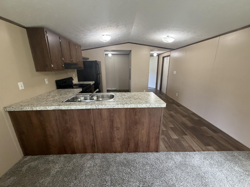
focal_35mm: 14
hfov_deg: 102.1
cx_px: 125
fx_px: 101
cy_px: 94
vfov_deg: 85.7
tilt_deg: -16.7
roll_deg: +0.7
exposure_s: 1/63
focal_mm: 2.22
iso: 320
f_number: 2.2
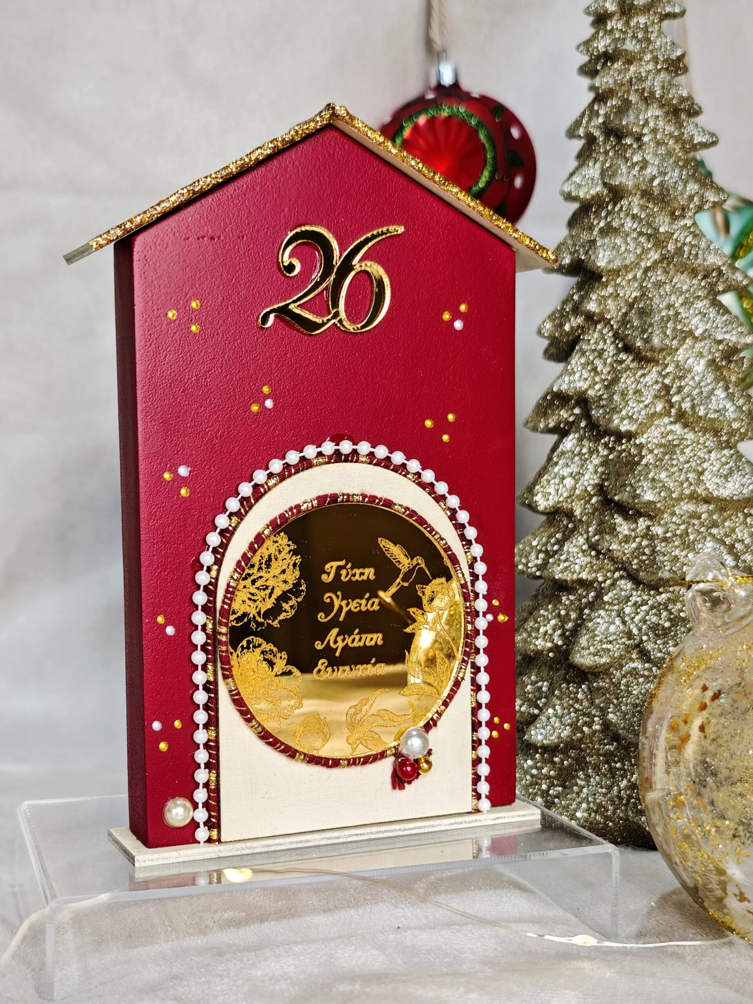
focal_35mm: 37
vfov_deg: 50.1
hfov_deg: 38.7
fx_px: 1073
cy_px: 502
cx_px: 376
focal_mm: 8.72
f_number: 1.63
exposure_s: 1/100
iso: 160
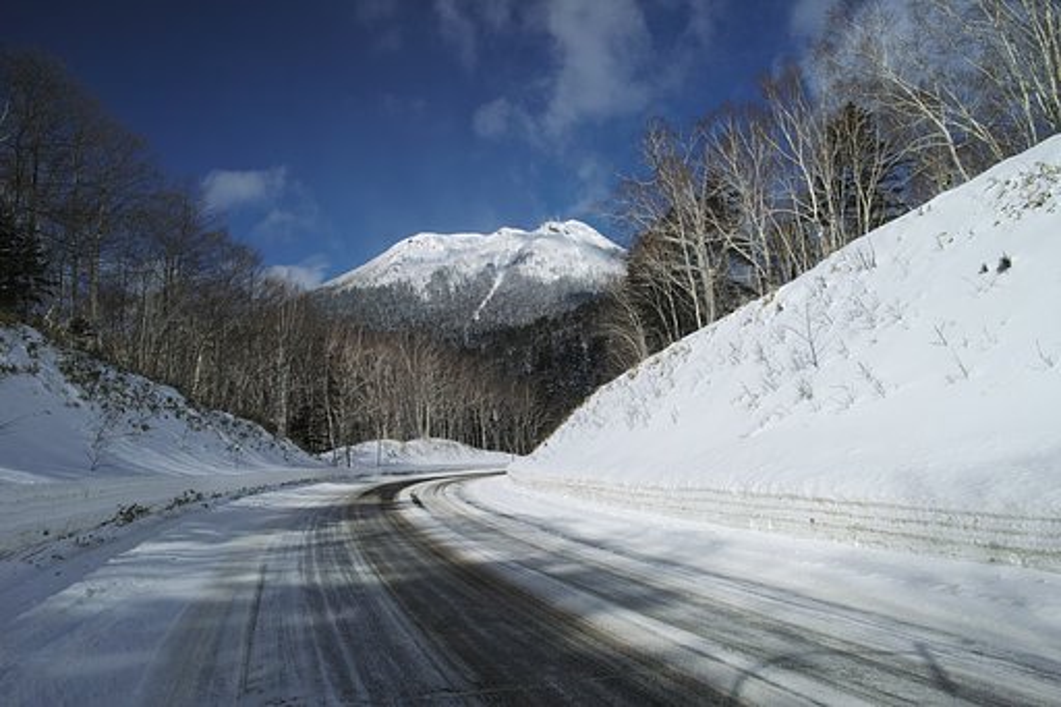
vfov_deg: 46.4
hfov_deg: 65.5
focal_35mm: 28
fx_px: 825
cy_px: 354
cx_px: 530
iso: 100
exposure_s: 1/250
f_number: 6.3
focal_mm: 19
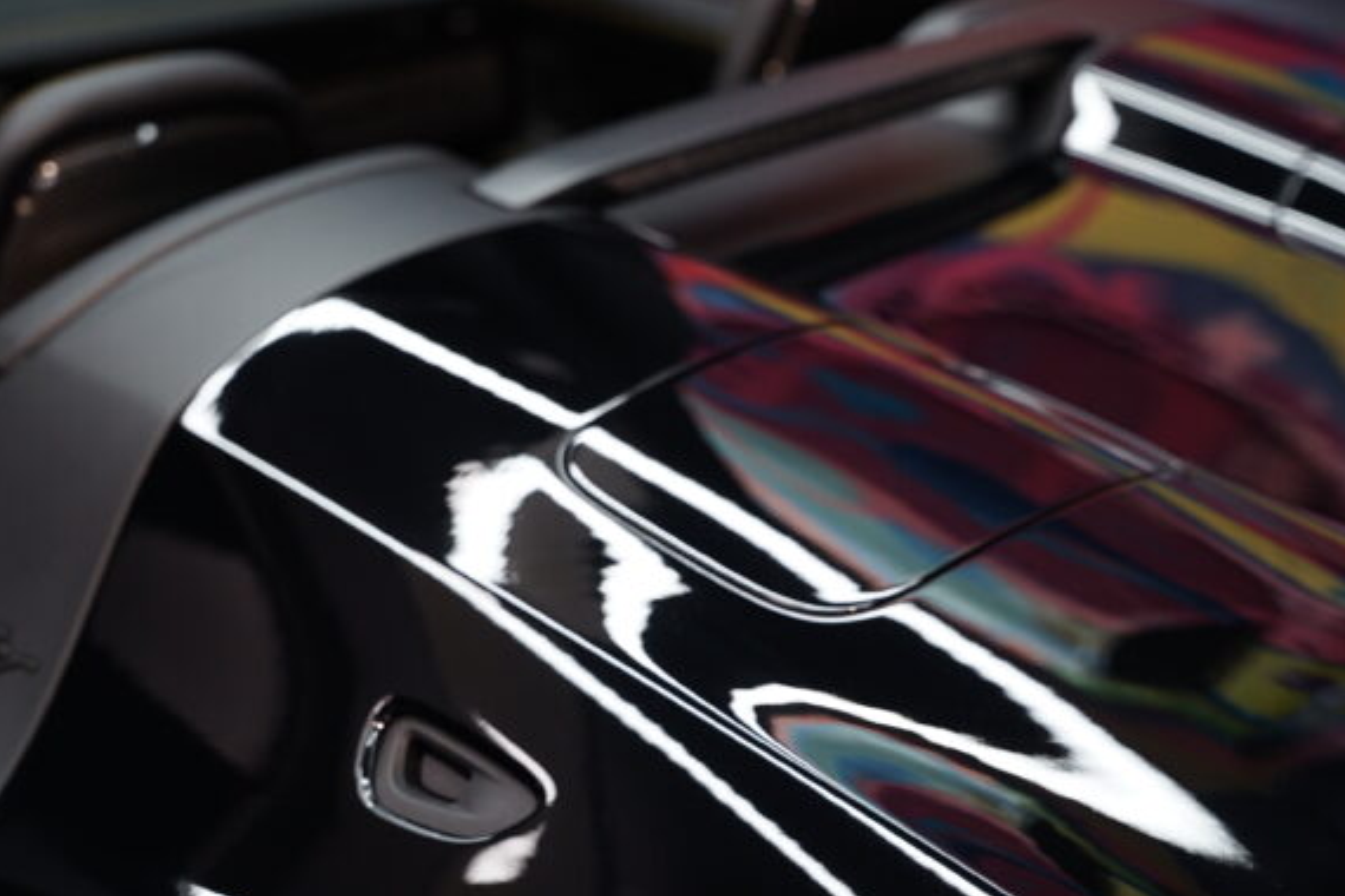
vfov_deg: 20.2
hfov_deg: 29.9
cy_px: 582
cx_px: 781
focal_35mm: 67
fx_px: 2511
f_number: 2.8
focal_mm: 49.9
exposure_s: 1/80
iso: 500
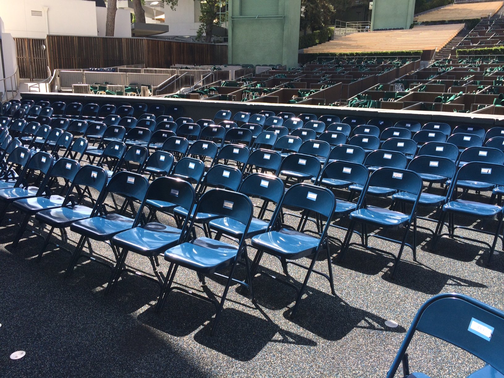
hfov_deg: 60.0
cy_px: 189
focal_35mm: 30
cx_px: 252
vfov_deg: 46.8
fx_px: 437
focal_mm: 4.12
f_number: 2.2
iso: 32
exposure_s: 1/554
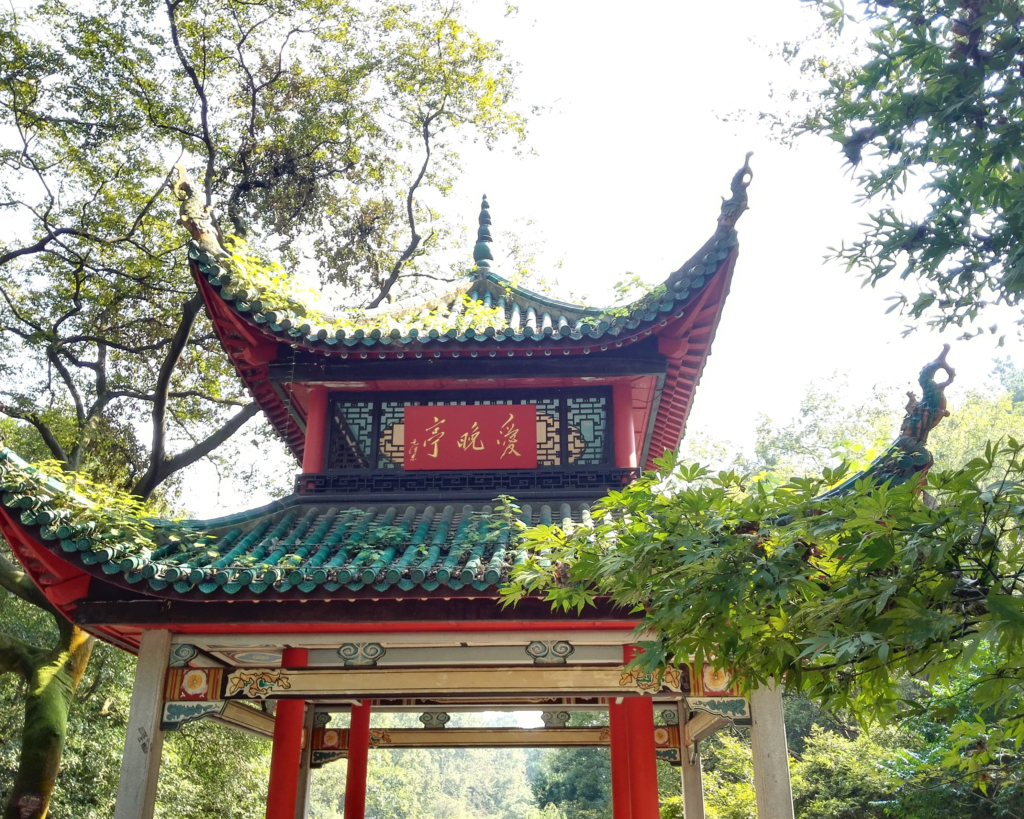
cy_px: 413
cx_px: 512
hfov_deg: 57.2
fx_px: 939
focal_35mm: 31
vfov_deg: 47.1
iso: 100
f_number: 2
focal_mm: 3.8
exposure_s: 1/146
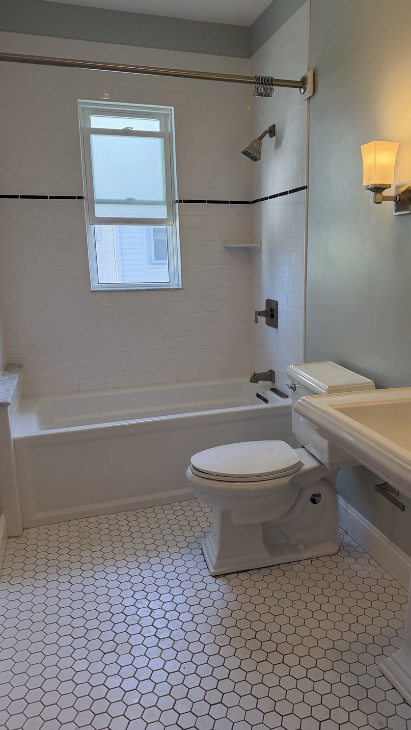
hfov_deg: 42.6
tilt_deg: -11.5
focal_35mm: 27
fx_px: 523
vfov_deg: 69.8
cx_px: 255
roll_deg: +0.7
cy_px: 358
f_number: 1.78
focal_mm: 6.76
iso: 200
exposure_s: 1/160
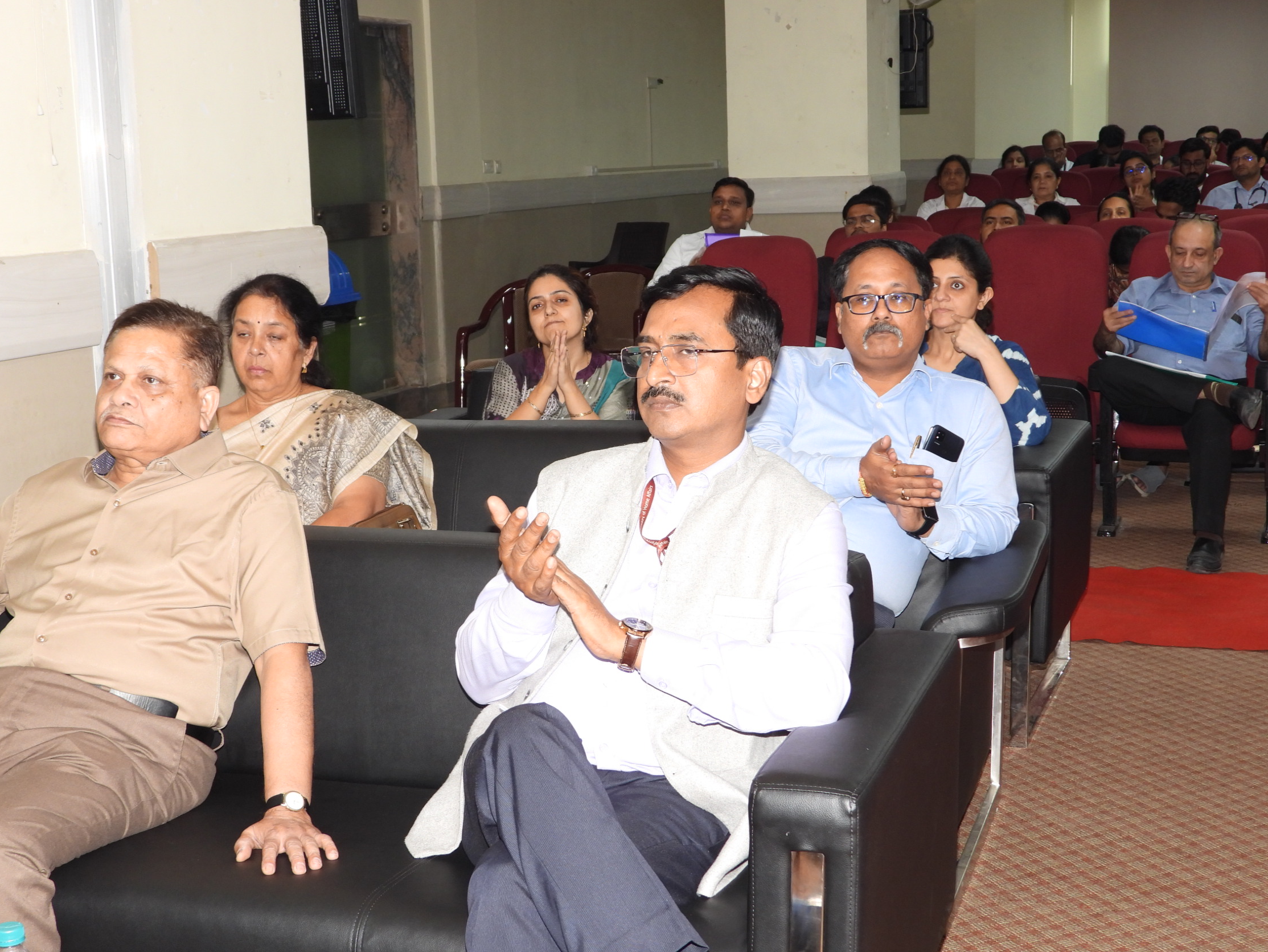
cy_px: 476
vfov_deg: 28.6
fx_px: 1868
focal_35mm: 51
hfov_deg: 37.5
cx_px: 626
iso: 200
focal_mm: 9
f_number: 3.2
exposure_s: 1/30
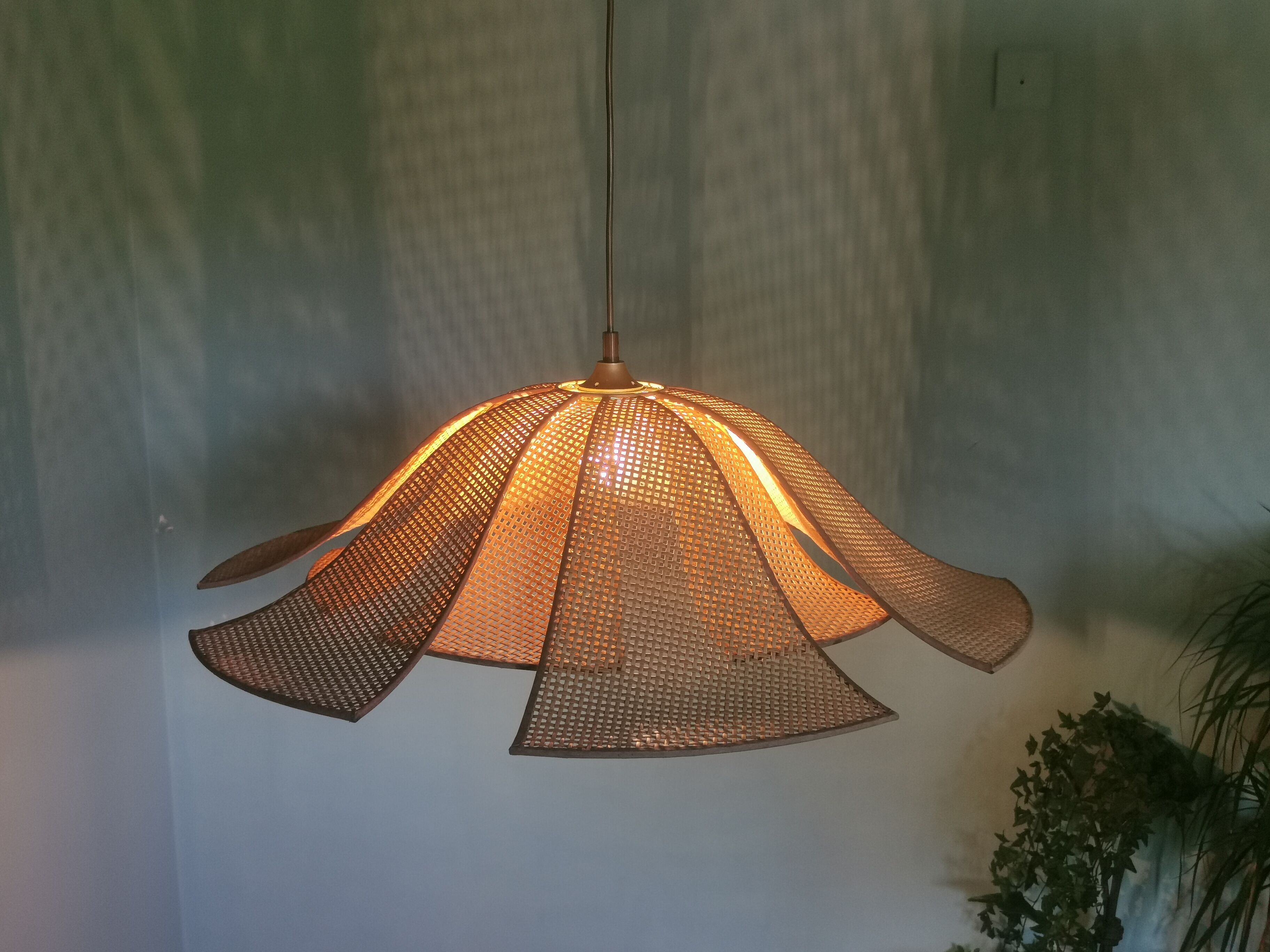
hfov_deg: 52.6
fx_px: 1284
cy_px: 476
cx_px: 635
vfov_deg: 40.7
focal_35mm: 35
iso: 125
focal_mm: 5.58
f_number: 1.8
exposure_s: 1/100
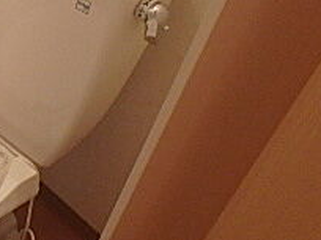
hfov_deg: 24.7
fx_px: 612
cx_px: -118
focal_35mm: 66
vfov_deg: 22.2
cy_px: 88
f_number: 3.5
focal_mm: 3.7
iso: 400
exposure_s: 1/30
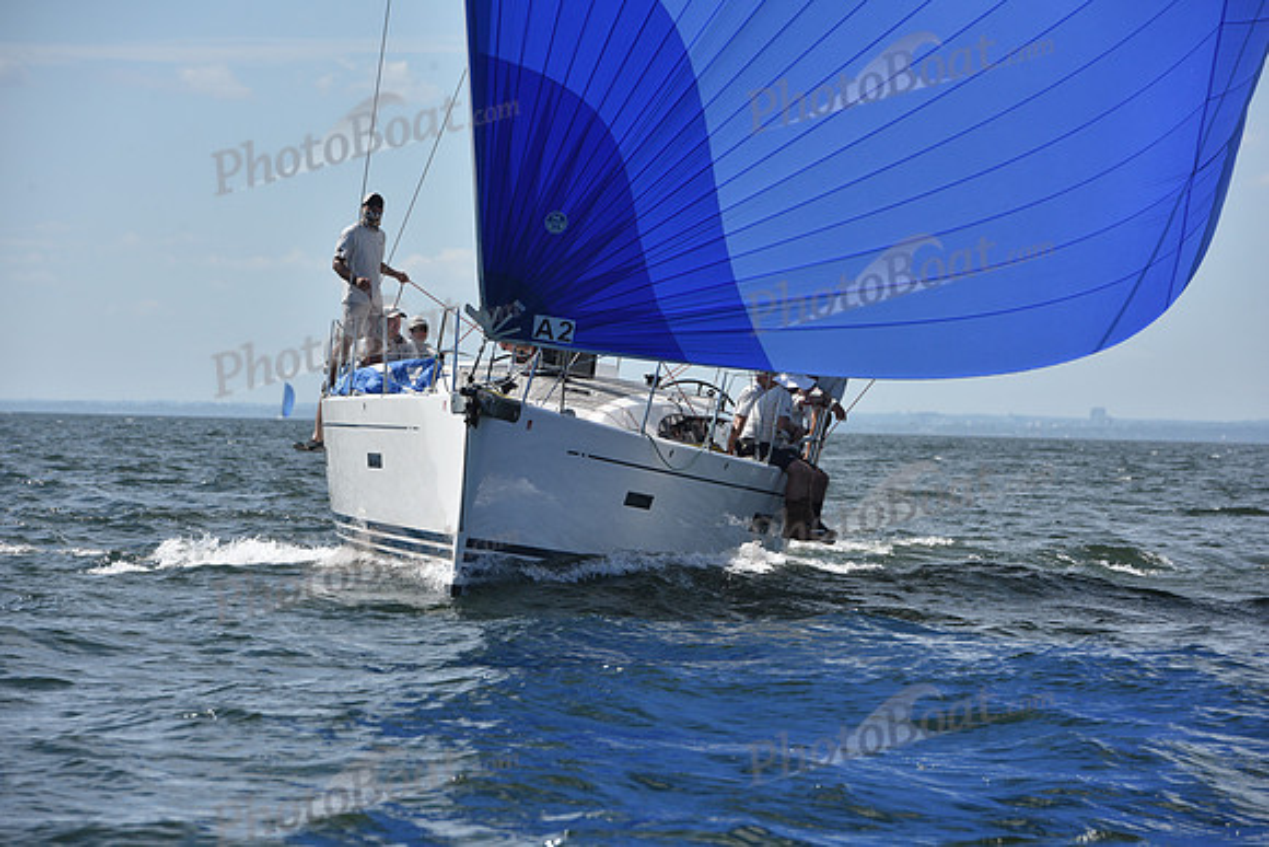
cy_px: 424
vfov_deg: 6.9
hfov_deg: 10.3
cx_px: 634
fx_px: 7051
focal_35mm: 200
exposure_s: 1/1250
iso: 320
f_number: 10
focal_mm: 200
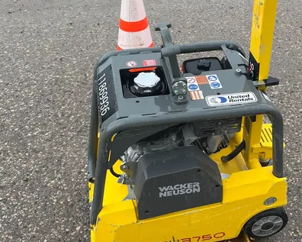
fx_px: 420
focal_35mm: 47
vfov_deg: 32.1
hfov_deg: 39.5
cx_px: 165
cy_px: 104
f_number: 1.6
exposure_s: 1/1036
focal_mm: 5.1
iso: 50
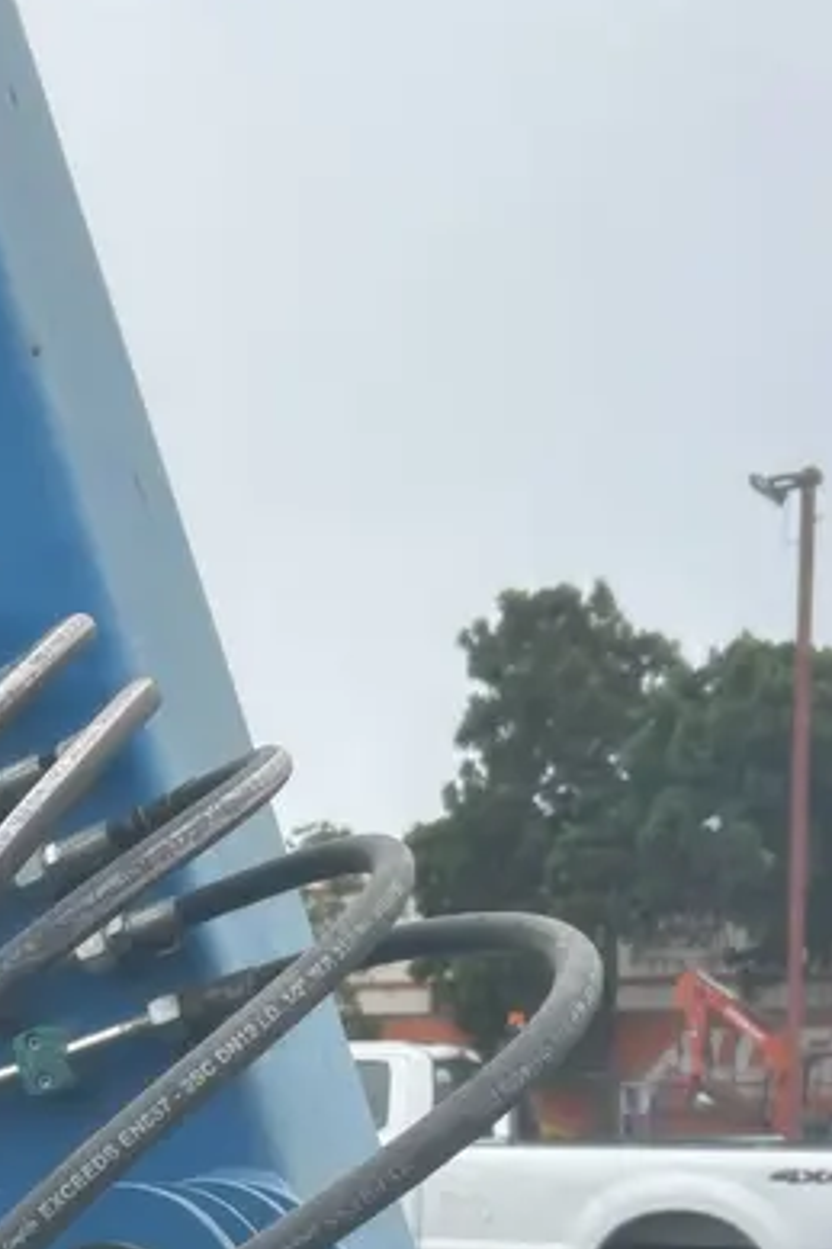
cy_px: 1148
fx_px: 1769
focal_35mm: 51
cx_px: 51
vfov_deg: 36.3
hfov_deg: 25.5
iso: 50
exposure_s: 1/1901
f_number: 1.5
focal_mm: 5.7
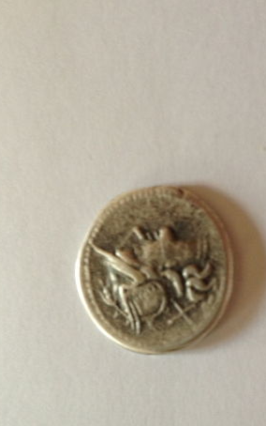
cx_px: 168
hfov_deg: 26.3
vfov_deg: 40.7
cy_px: 273
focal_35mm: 49
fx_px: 568
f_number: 2.4
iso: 160
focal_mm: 4.28
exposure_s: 1/20
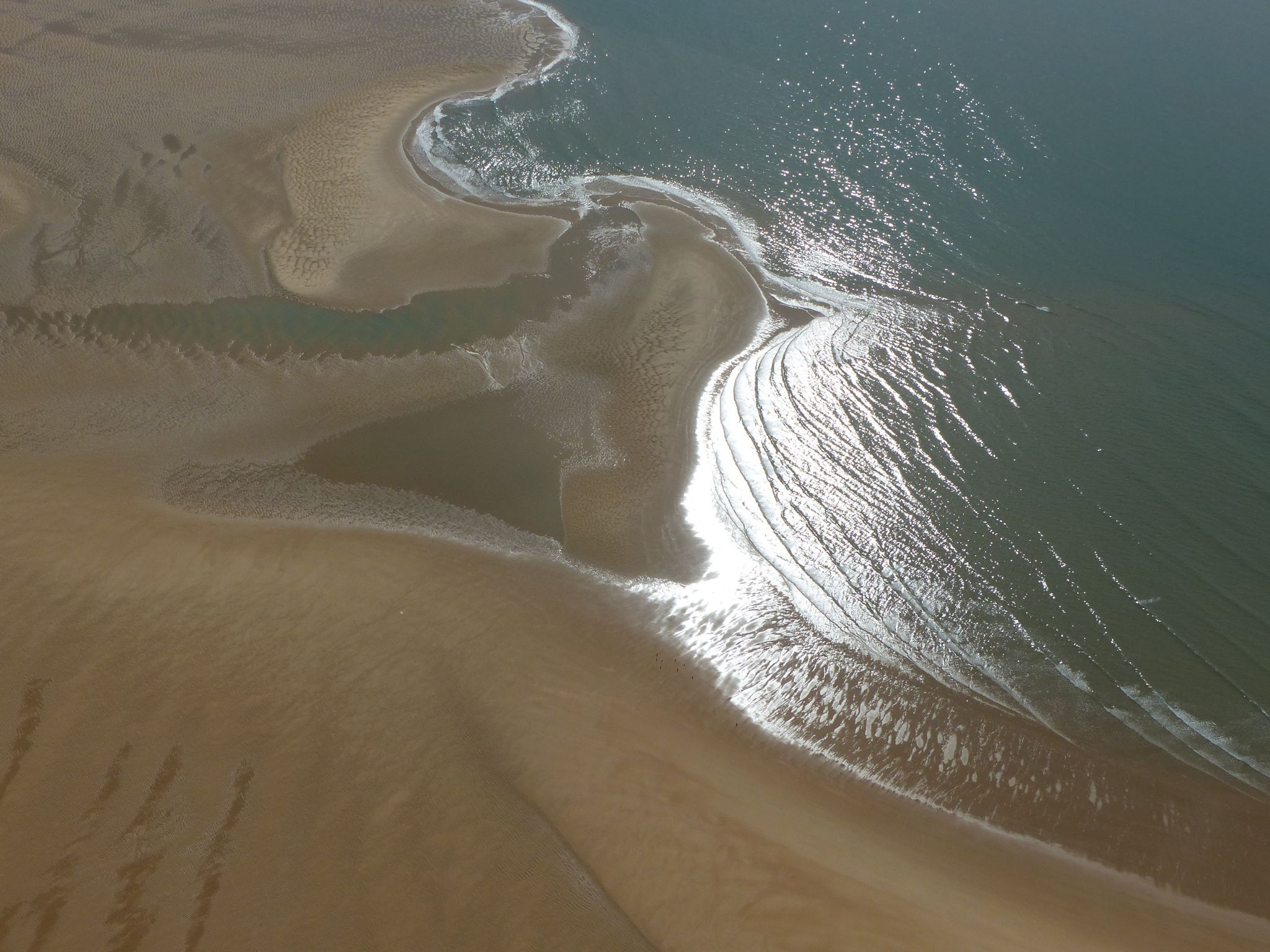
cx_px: 635
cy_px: 476
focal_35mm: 38
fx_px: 1394
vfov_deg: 37.7
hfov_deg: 49.0
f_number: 5
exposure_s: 1/1600
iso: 100
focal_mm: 6.6
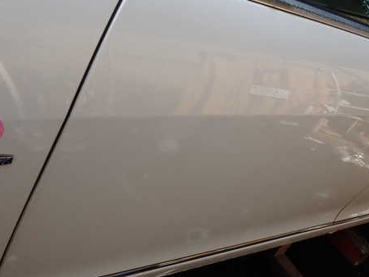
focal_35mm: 40
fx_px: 427
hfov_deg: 46.6
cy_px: 141
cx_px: 217
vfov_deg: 36.0
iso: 100
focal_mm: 5.4
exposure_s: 1/320
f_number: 3.2
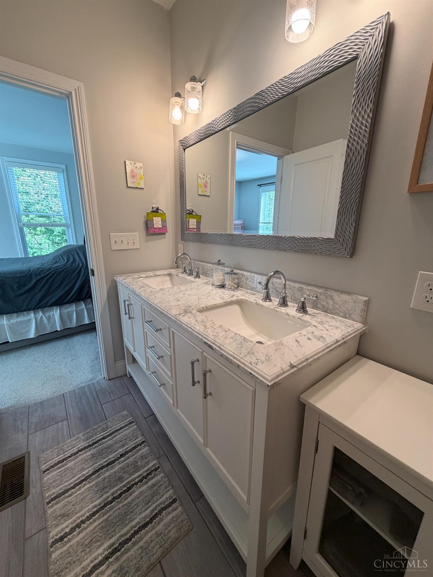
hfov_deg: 85.7
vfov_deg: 102.0
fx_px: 233
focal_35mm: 14
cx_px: 216
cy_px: 288
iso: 125
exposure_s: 1/120
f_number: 2.2
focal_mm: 2.22
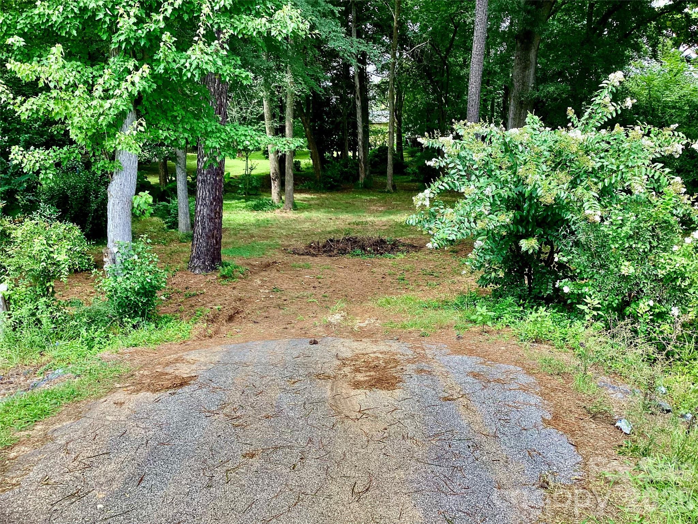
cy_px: 262
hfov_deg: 58.4
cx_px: 349
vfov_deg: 45.4
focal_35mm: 31
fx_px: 625
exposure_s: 1/251
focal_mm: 3.3
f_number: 2.4
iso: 25
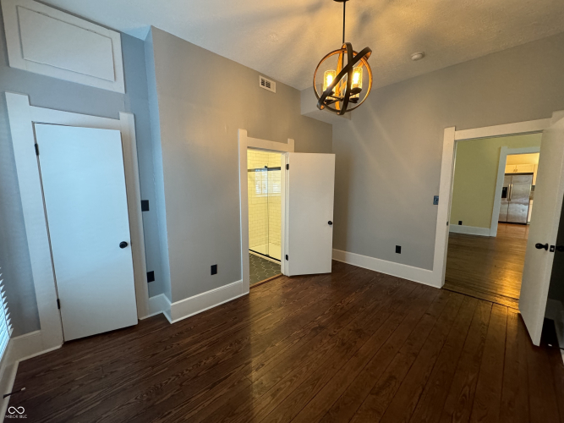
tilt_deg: -6.9
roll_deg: +0.7
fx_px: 228
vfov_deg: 85.7
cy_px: 212
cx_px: 282
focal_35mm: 14
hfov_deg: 102.1
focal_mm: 2.22
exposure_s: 1/60
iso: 400
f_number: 2.2
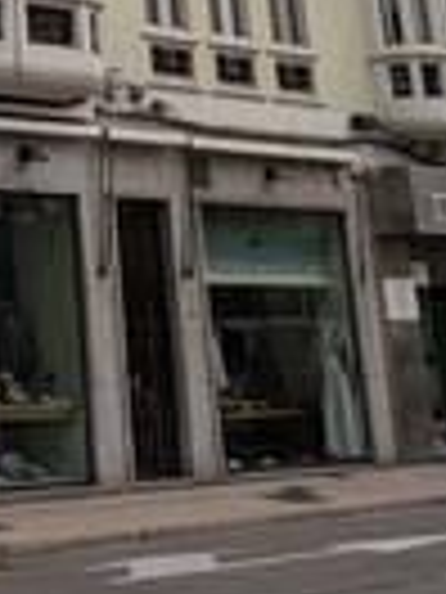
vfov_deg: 19.1
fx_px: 1495
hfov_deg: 15.8
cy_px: -346
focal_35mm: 87
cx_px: -185
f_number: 1.7
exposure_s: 1/665
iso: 29
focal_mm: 4.53
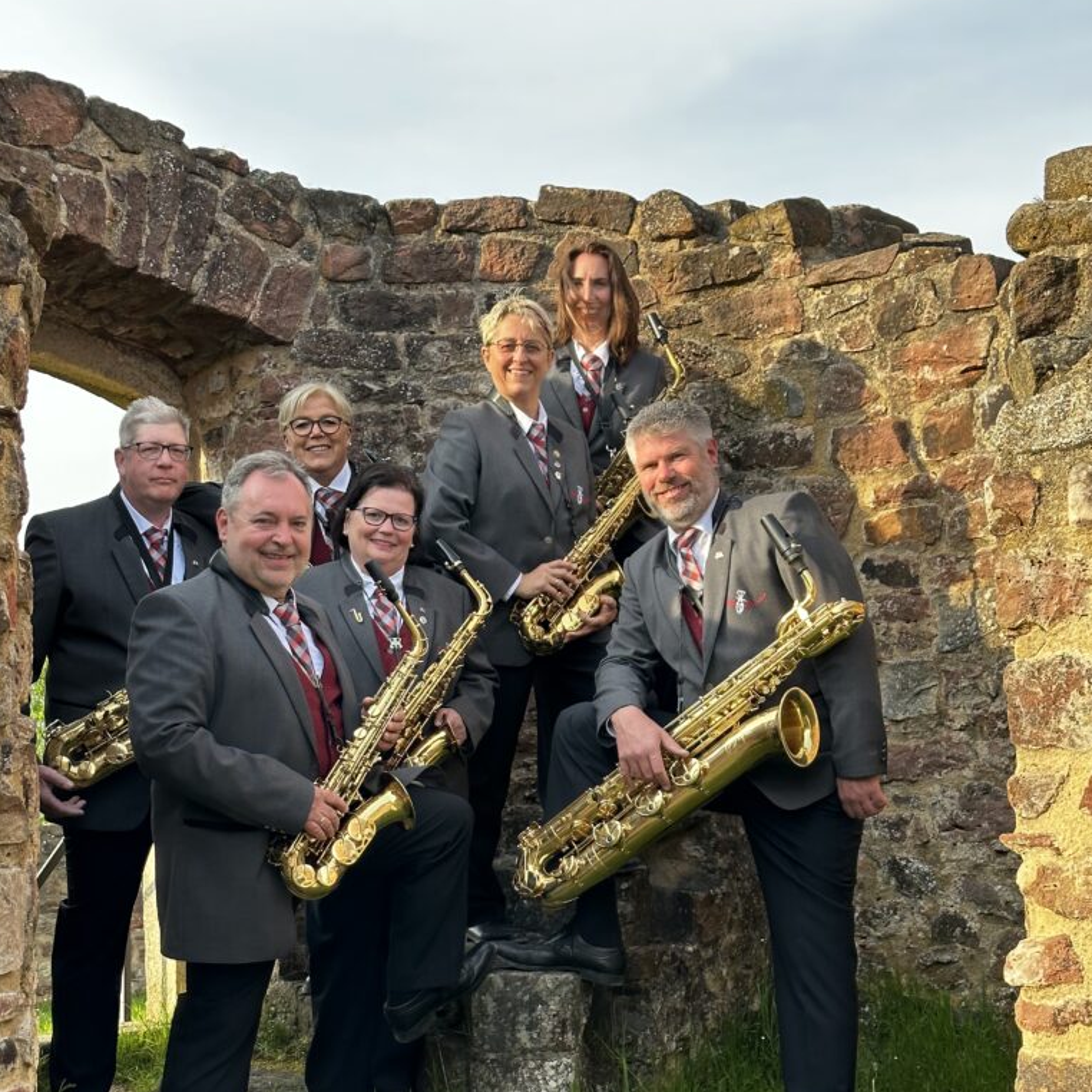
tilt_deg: +1.4
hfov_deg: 30.0
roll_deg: +0.8
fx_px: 2034
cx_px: 549
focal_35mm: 57
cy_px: 669
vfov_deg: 29.9
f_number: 1.78
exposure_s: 1/642
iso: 64
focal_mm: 6.86
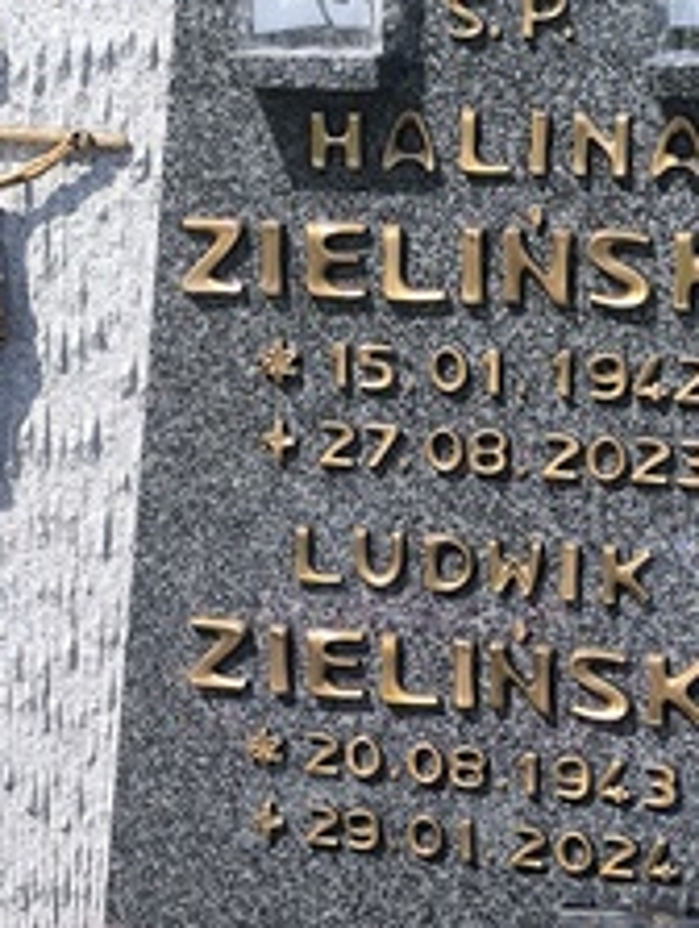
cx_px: 337
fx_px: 2255
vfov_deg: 23.2
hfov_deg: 17.6
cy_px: 583
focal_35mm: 84
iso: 50
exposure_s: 1/886
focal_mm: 6.14
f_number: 1.65
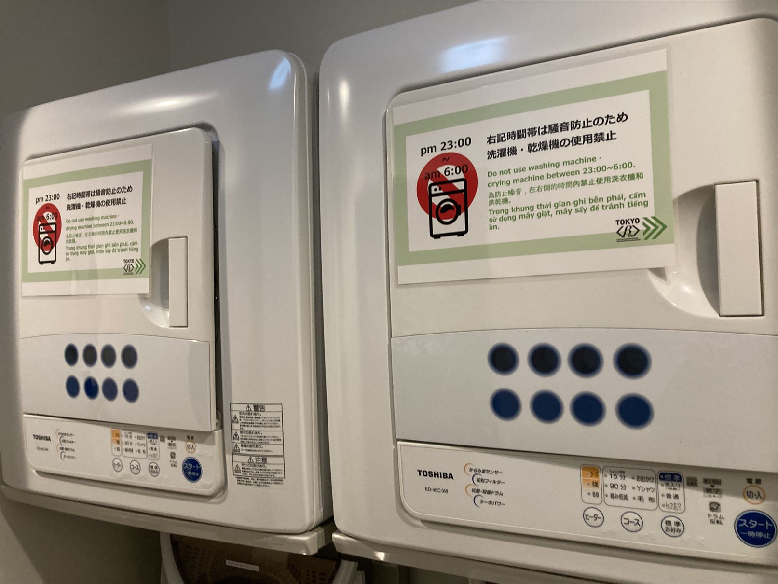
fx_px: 629
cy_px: 292
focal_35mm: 28
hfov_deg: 63.4
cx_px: 389
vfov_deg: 49.8
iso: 200
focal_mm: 3.99
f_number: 1.8
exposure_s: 1/60
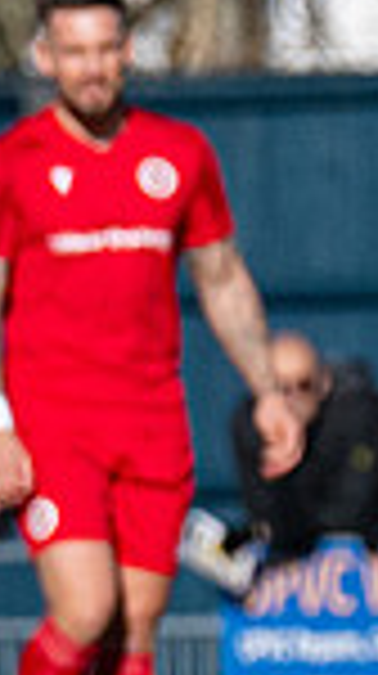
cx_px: 1420
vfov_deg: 1.1
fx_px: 35651
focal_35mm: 1994
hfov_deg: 0.6
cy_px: 222
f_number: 4
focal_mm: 200
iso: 400
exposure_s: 1/10000
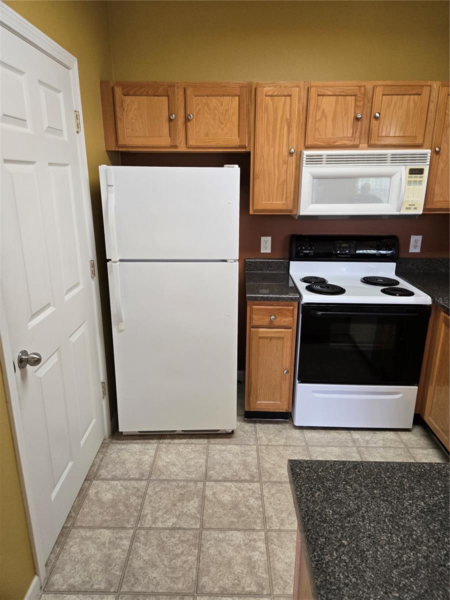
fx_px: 399
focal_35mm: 23
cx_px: 225
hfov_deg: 58.9
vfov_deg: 73.9
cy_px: 300
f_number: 1.8
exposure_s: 1/120
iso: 200
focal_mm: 5.4
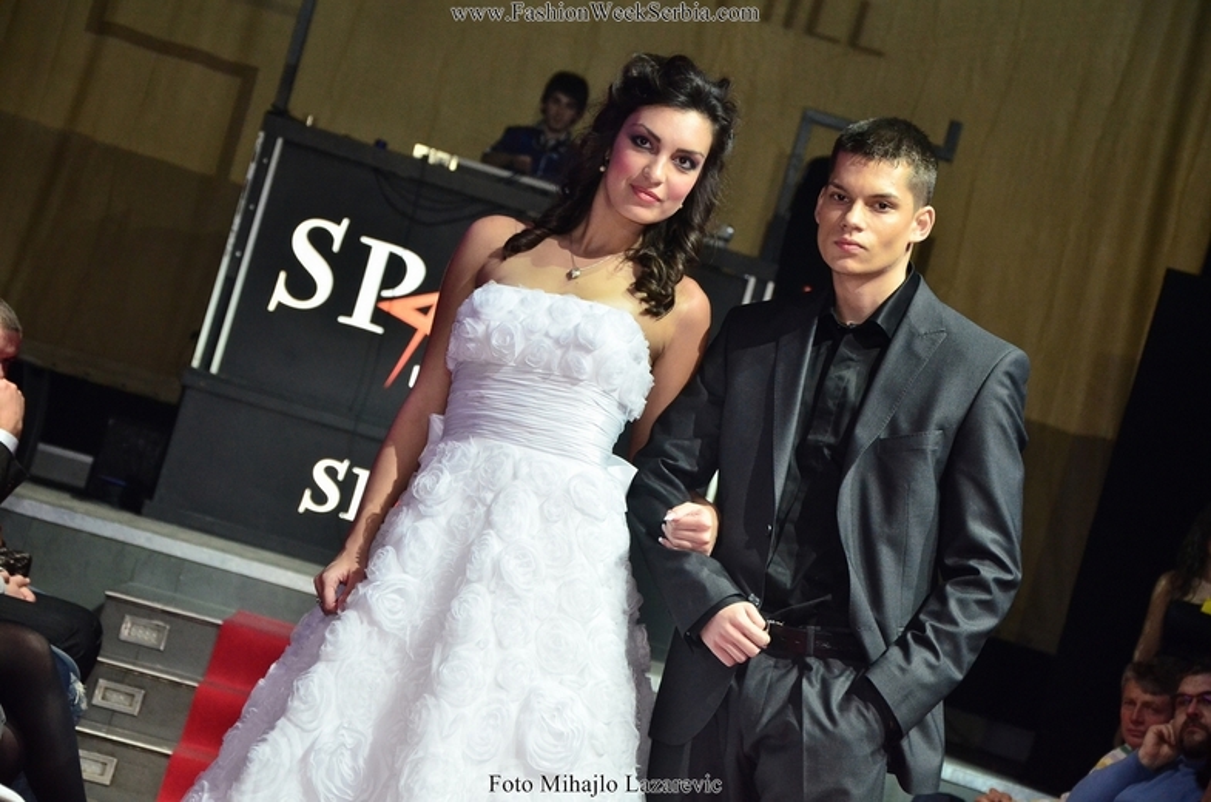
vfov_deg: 13.0
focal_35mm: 105
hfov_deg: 19.5
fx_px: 3525
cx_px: 606
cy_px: 401
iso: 1600
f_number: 5.3
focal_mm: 70
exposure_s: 1/125
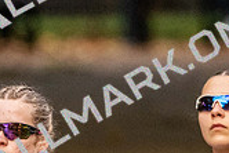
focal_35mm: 2096
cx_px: 30
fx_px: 13344
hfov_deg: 1.0
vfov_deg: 0.7
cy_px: 254
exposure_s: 1/2500
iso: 2800
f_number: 4.5
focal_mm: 400
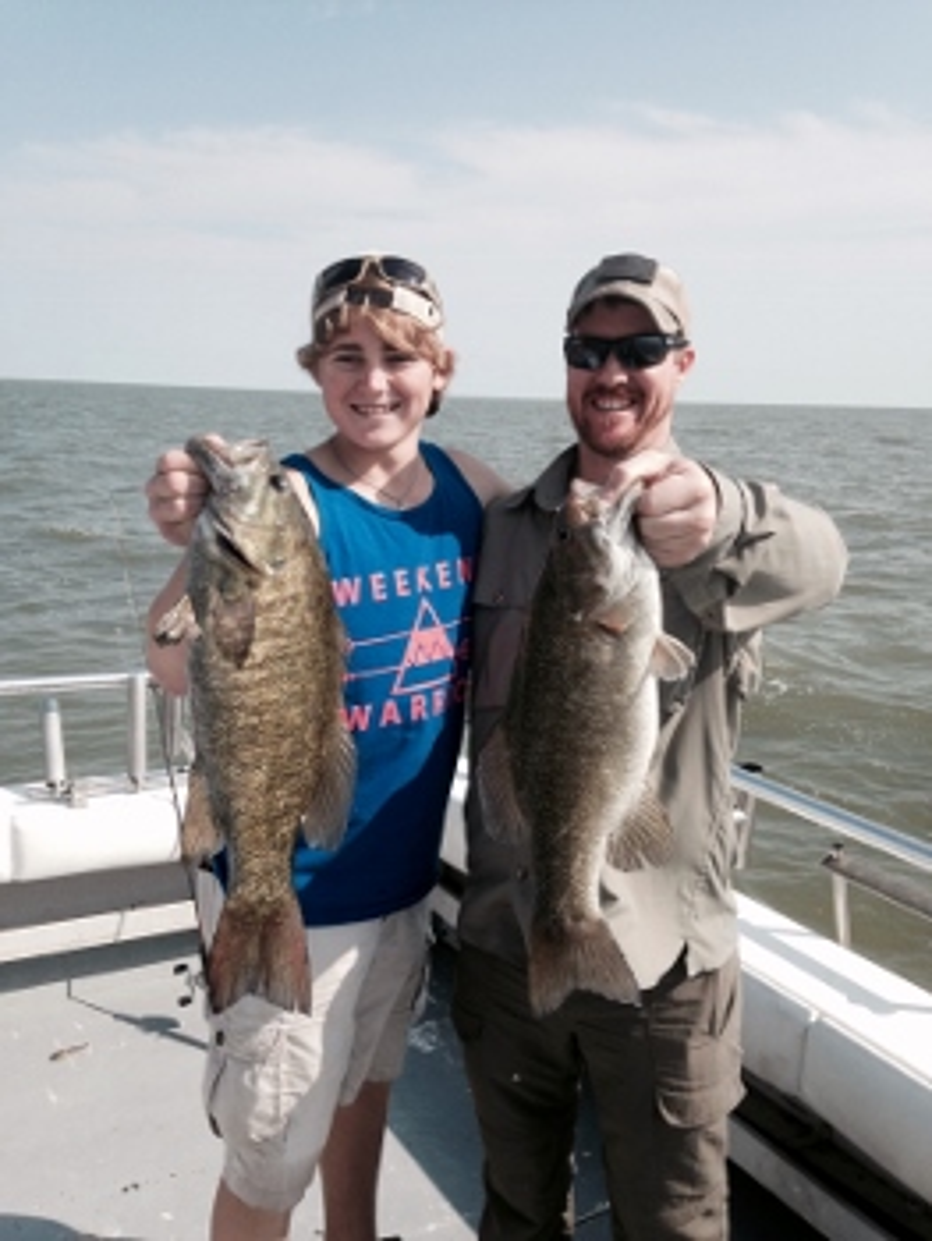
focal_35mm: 33
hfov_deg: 43.0
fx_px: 1183
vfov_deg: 55.3
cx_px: 466
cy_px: 620
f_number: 2.4
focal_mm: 4.12
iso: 50
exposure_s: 1/1355
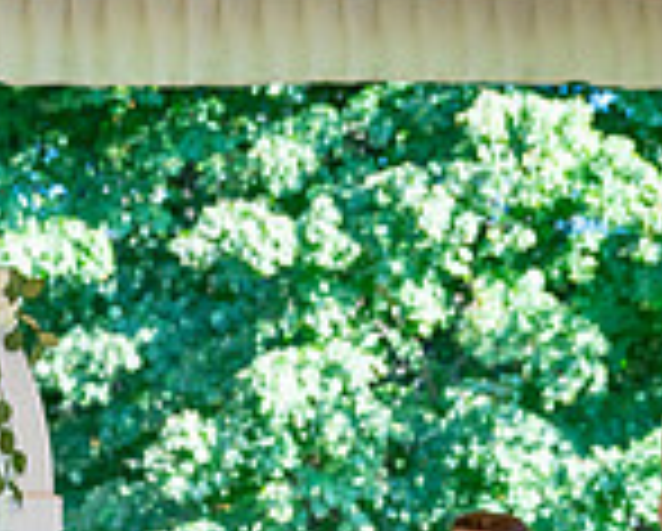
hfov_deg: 12.4
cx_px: -86
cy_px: 774
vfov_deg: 9.9
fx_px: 2982
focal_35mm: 152
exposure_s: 1/1250
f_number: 2.8
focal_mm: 40
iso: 800
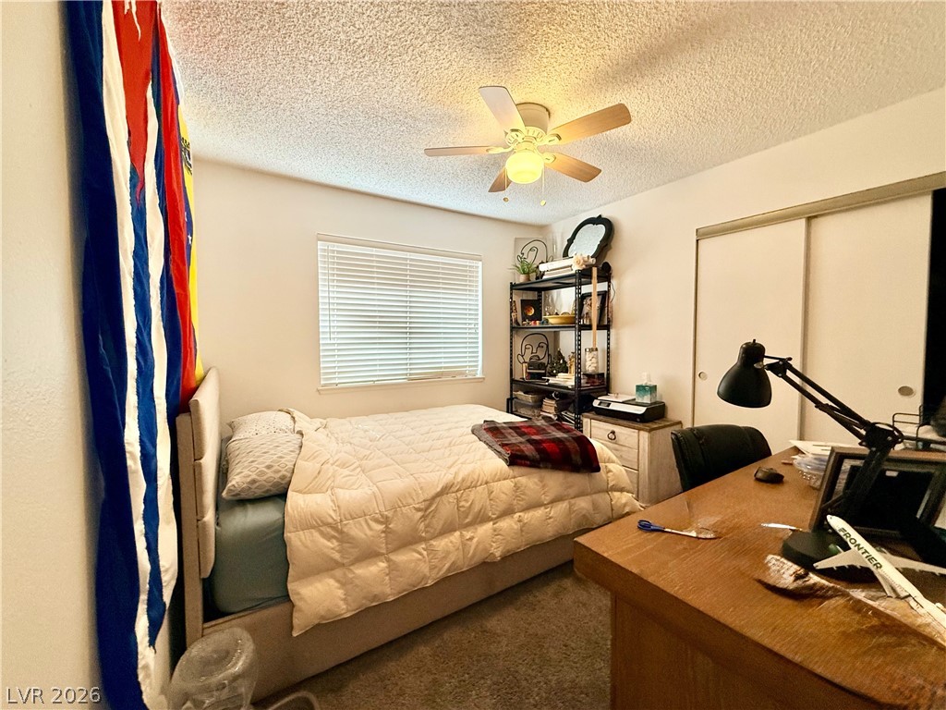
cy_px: 355
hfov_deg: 102.1
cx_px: 473
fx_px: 383
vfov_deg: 85.7
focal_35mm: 14
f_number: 2.2
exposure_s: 1/120
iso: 400
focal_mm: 2.22
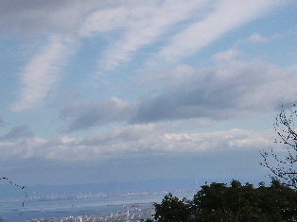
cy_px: 104
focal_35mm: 137
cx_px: 146
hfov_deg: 14.4
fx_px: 1175
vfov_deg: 10.8
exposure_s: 1/1000
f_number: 4.8
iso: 160
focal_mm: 15.3
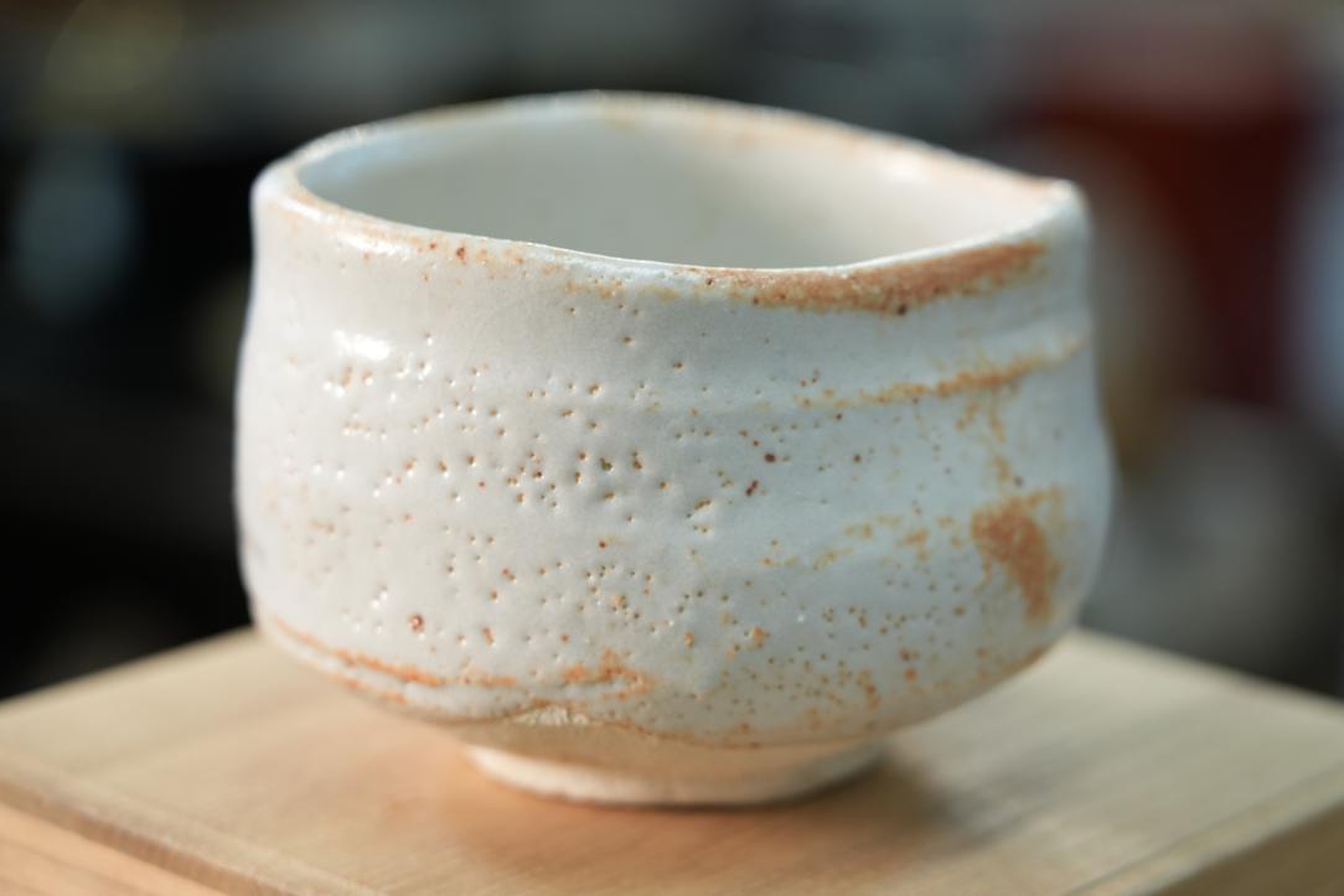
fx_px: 3771
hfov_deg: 20.2
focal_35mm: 101
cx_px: 672
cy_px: 448
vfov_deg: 13.6
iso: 1250
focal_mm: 101
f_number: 4
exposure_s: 1/125
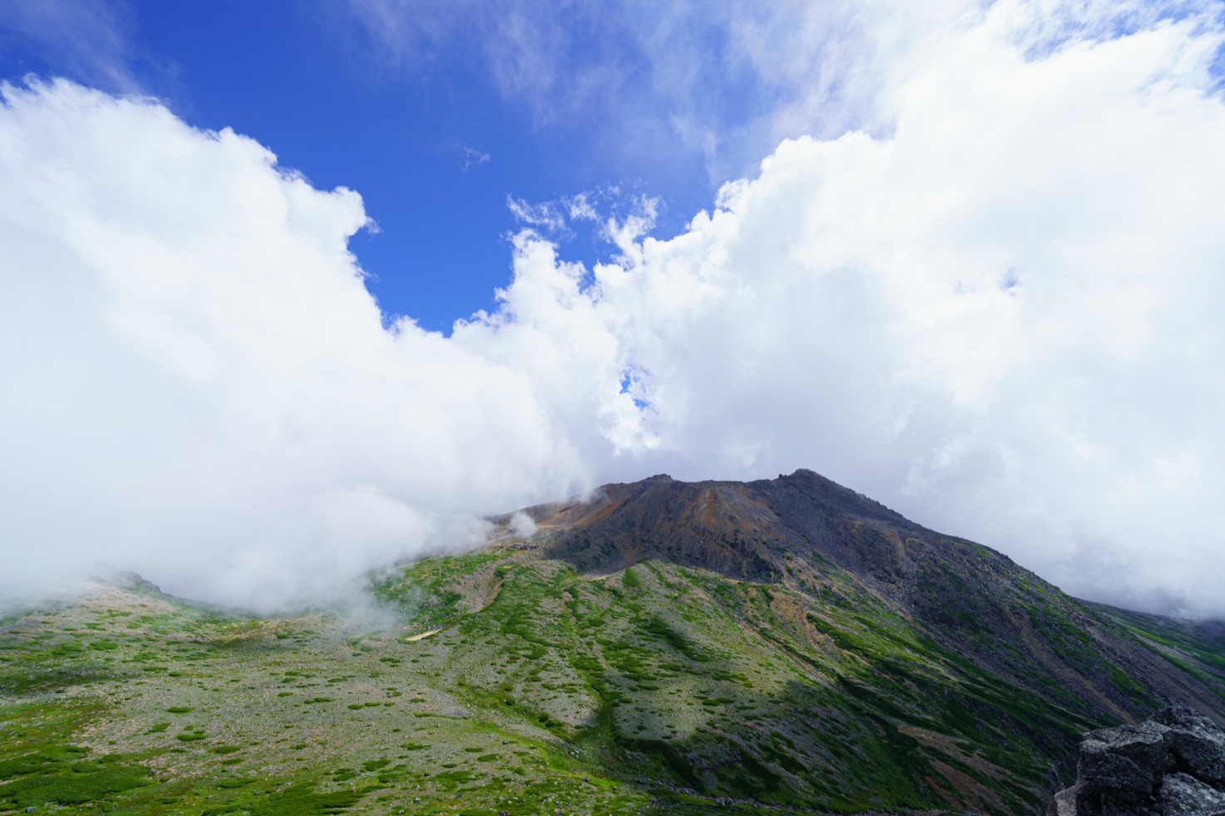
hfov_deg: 108.3
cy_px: 441
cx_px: 598
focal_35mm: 13
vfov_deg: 85.2
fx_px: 442
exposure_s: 1/200
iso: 100
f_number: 11
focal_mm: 12
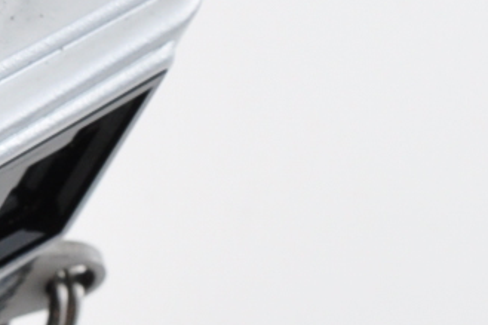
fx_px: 5297
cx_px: -823
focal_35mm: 391
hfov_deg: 5.1
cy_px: 607
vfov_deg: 3.5
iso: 200
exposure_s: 1/200
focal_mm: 40
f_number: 14
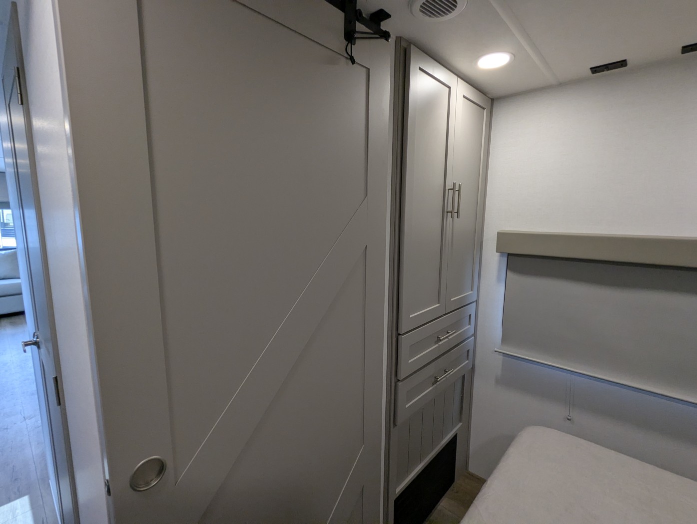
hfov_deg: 94.4
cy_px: 262
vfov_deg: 78.2
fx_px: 323
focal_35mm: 16
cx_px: 348
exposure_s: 1/141
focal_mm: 2.35
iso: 228
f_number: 2.2
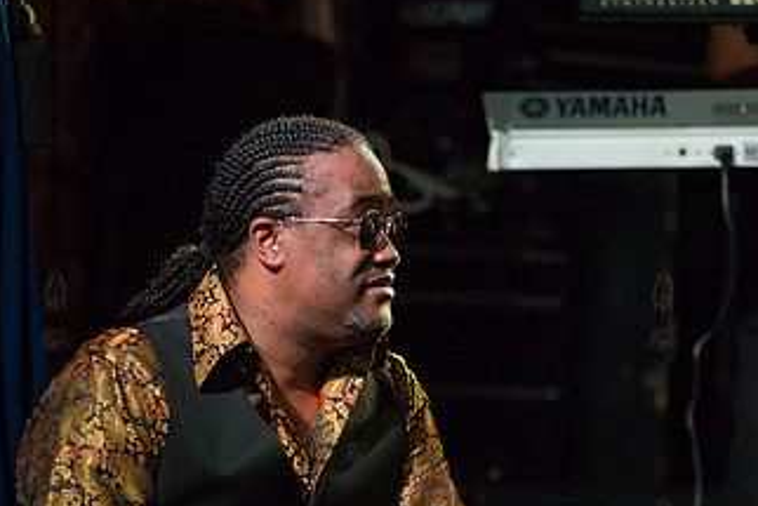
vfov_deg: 5.7
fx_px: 5119
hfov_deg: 8.5
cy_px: 422
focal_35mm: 243
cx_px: 358
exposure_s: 1/200
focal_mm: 135
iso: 4000
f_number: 2.8
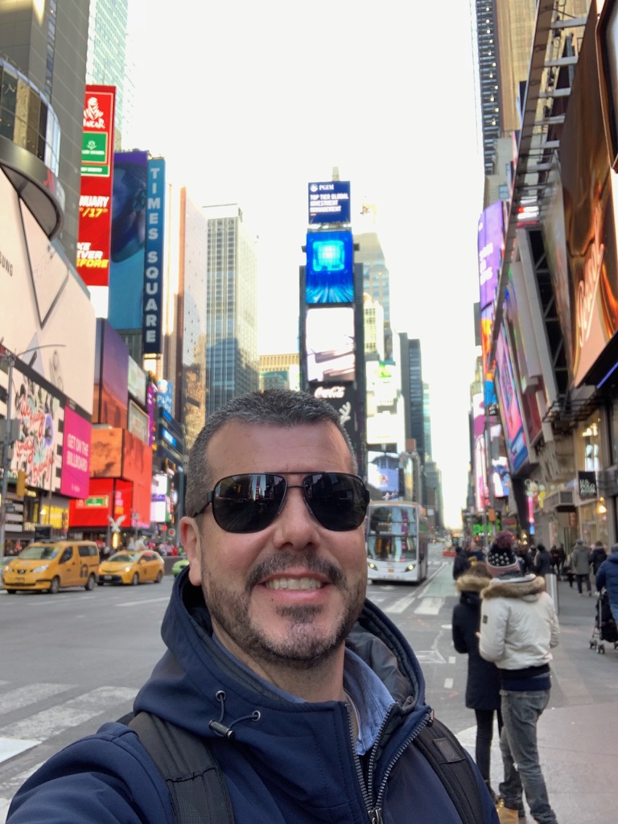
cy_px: 412
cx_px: 309
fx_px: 762
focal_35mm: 32
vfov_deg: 56.8
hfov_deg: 44.2
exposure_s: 1/118
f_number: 2.2
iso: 64
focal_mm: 2.87
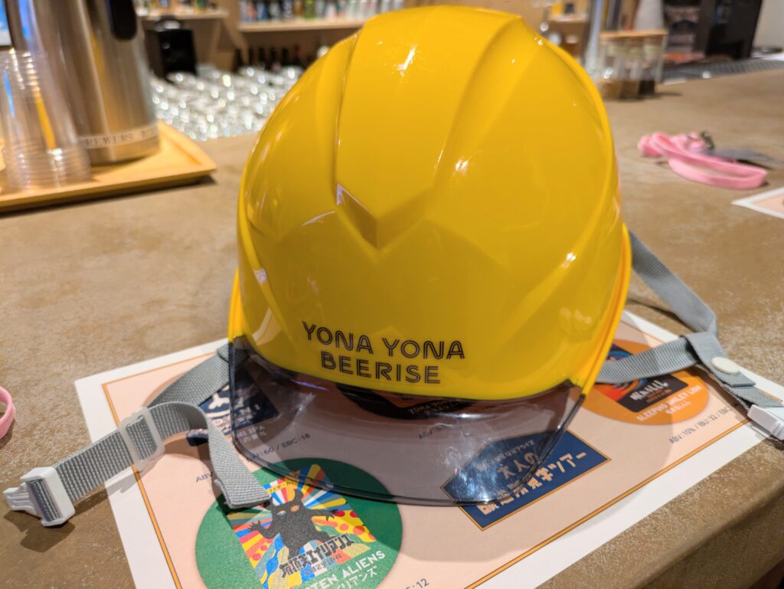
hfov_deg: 69.4
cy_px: 294
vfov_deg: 54.9
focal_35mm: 25
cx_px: 392
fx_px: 566
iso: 350
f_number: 1.89
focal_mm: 5.43
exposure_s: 1/120
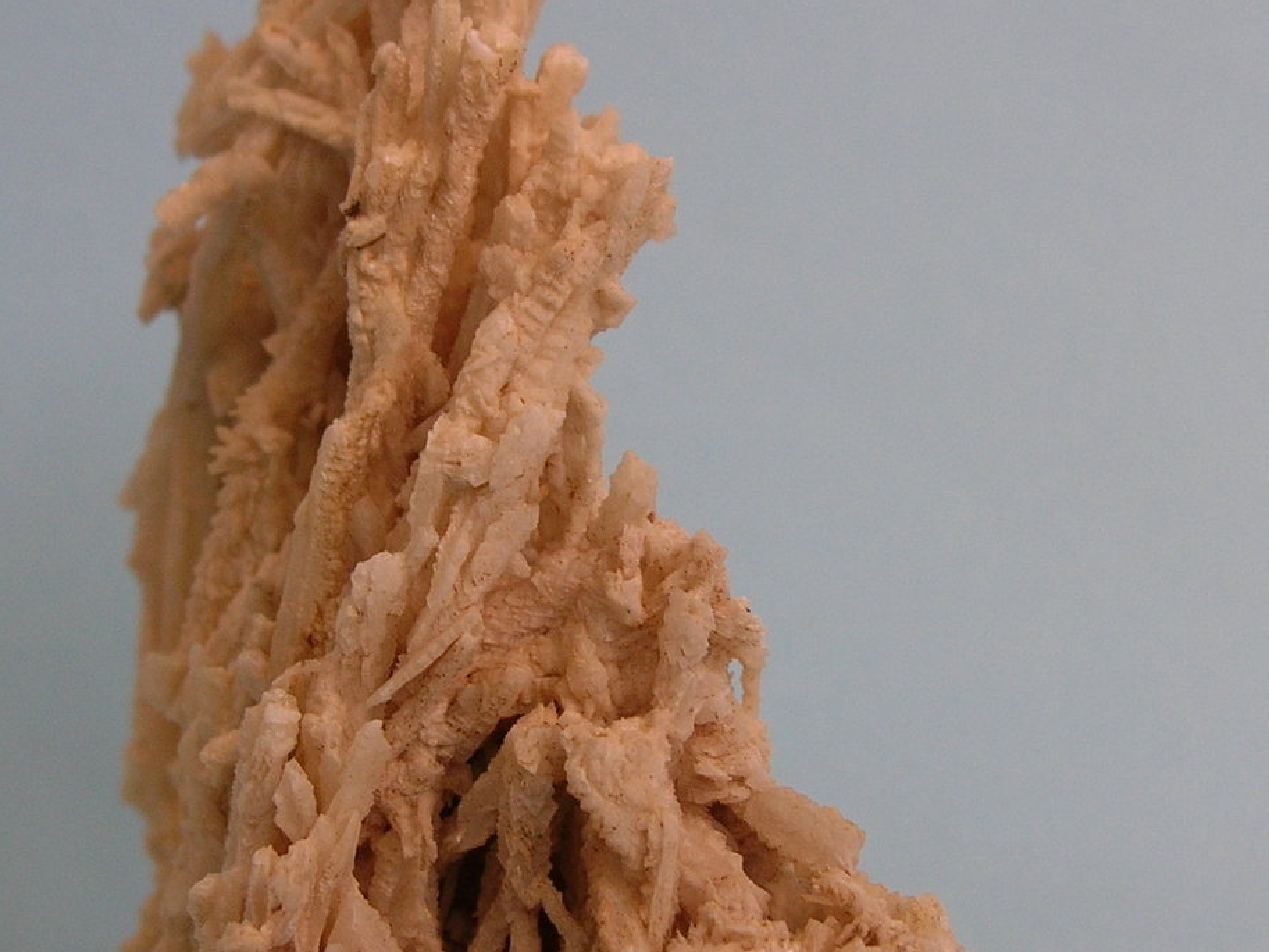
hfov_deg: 30.7
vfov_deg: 23.3
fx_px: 2310
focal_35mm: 63
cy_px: 526
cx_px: 596
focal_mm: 6
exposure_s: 1/15.6
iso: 50
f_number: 2.7
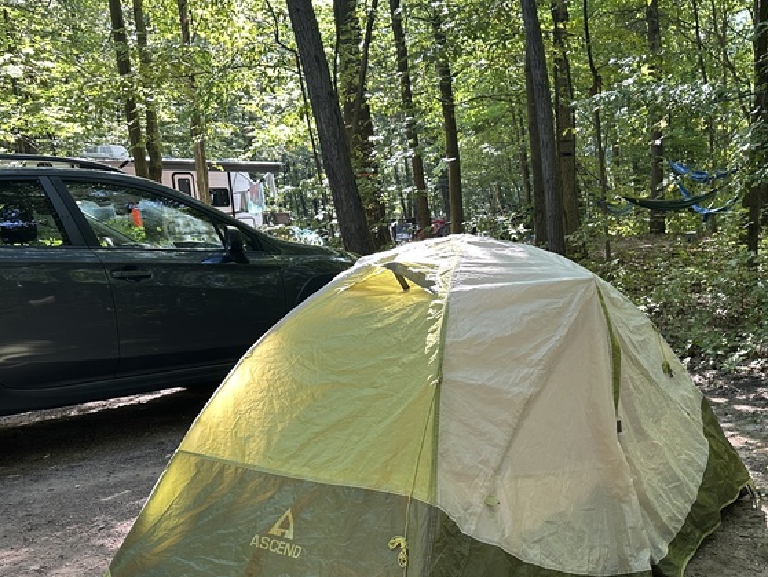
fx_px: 954
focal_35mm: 43
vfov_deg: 33.3
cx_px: 566
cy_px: 390
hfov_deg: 42.6
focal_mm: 6.86
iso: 125
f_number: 1.78
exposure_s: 1/121
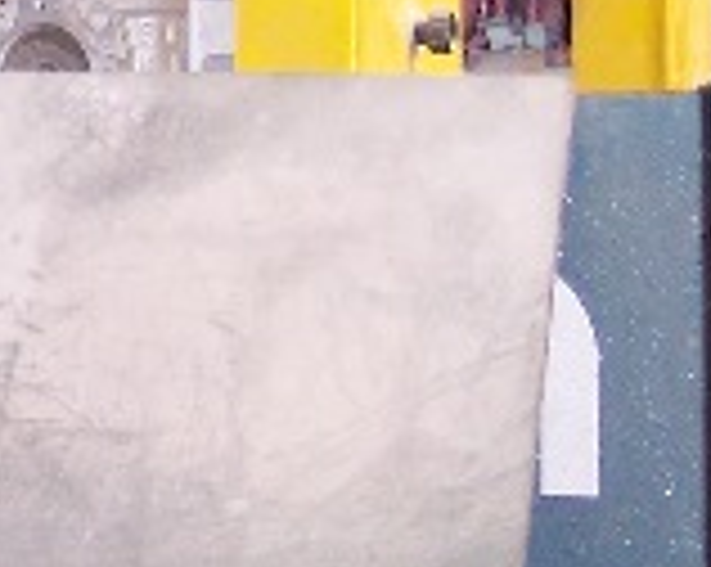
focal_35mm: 188
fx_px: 3951
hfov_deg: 10.0
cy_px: -122
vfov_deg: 8.1
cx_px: -333
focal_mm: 8
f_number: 2.8
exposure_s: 1/30
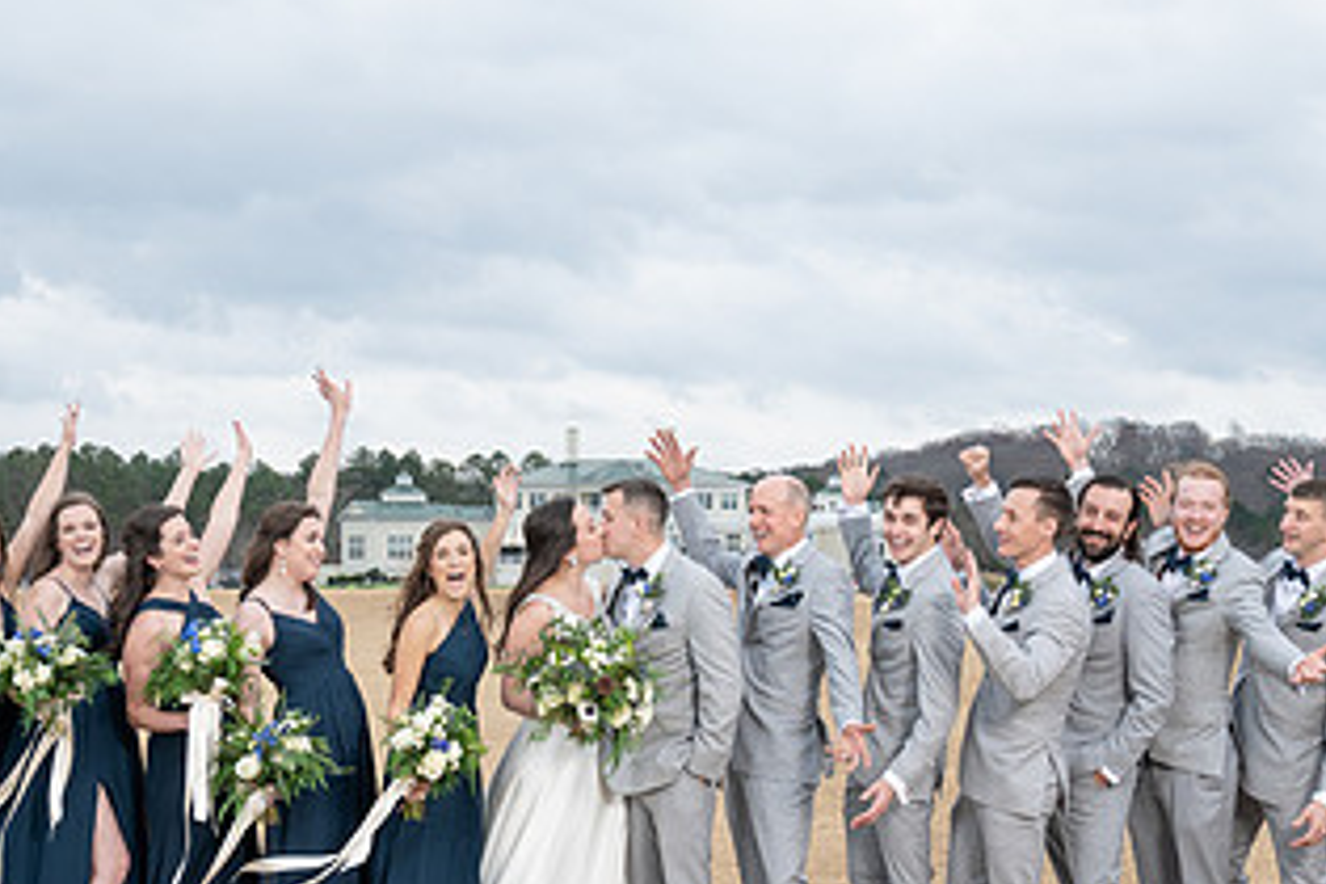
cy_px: 631
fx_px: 2210
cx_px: 620
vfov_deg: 22.5
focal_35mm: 60
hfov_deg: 33.4
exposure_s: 1/250
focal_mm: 32
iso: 320
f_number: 5.6
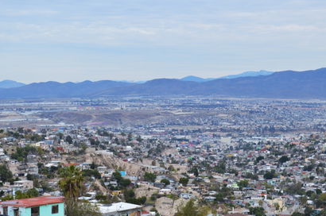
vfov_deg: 14.1
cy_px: 125
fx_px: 873
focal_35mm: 97
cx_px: 178
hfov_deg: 21.1
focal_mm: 55
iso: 100
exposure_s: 1/200
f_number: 7.1
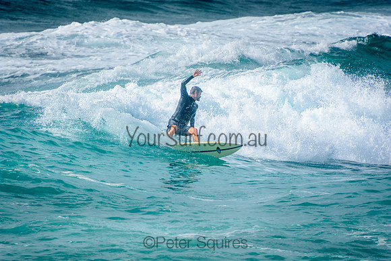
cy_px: 130
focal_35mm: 600
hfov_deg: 3.4
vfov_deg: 2.3
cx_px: 196
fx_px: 6518
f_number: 5.6
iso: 280
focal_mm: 400
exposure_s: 1/2000
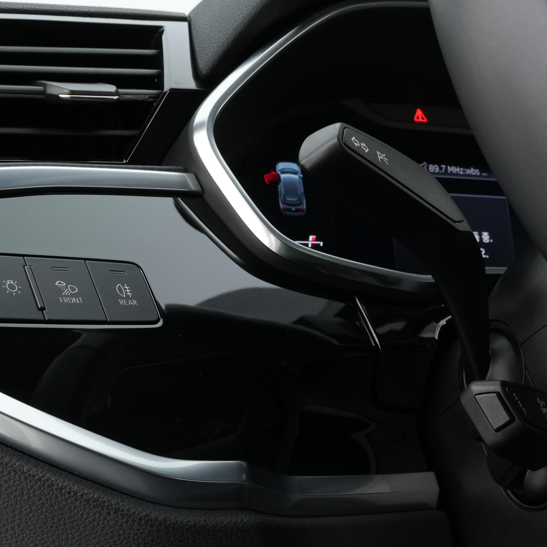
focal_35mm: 59
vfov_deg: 28.2
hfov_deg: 29.1
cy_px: 467
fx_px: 1055
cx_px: 245
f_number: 8
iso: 1000
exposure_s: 1/30
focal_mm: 18
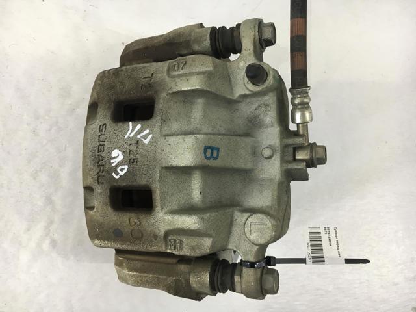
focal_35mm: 29
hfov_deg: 61.7
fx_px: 349
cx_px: 208
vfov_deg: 48.2
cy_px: 156
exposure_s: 1/33
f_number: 2.2
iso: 25
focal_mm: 4.15
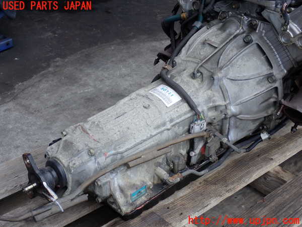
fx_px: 506
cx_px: 151
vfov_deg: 25.2
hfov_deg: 33.2
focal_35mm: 58
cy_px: 114
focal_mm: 10.35
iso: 100
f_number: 3.5
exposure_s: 1/125
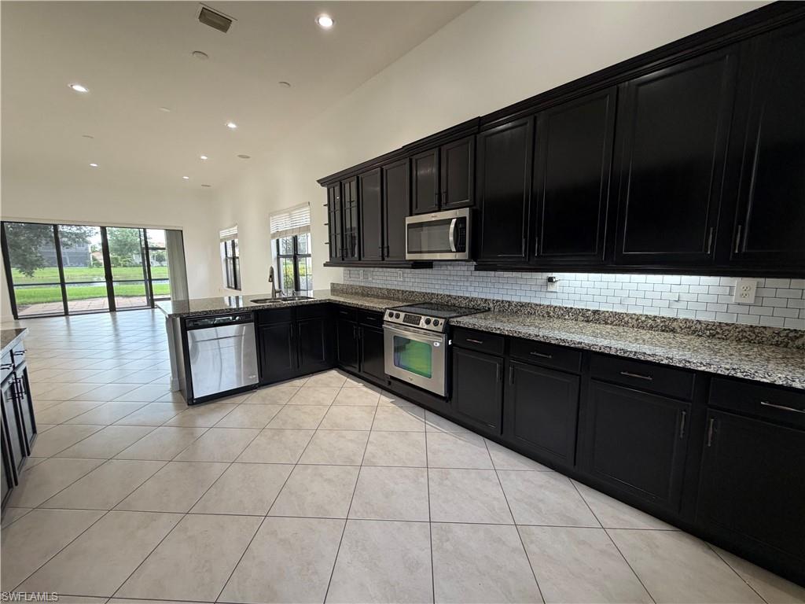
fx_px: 326
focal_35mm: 14
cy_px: 302
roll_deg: +0.6
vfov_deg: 85.7
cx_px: 402
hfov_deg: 102.1
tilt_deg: -7.3
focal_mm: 2.22
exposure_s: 1/120
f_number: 2.2
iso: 320
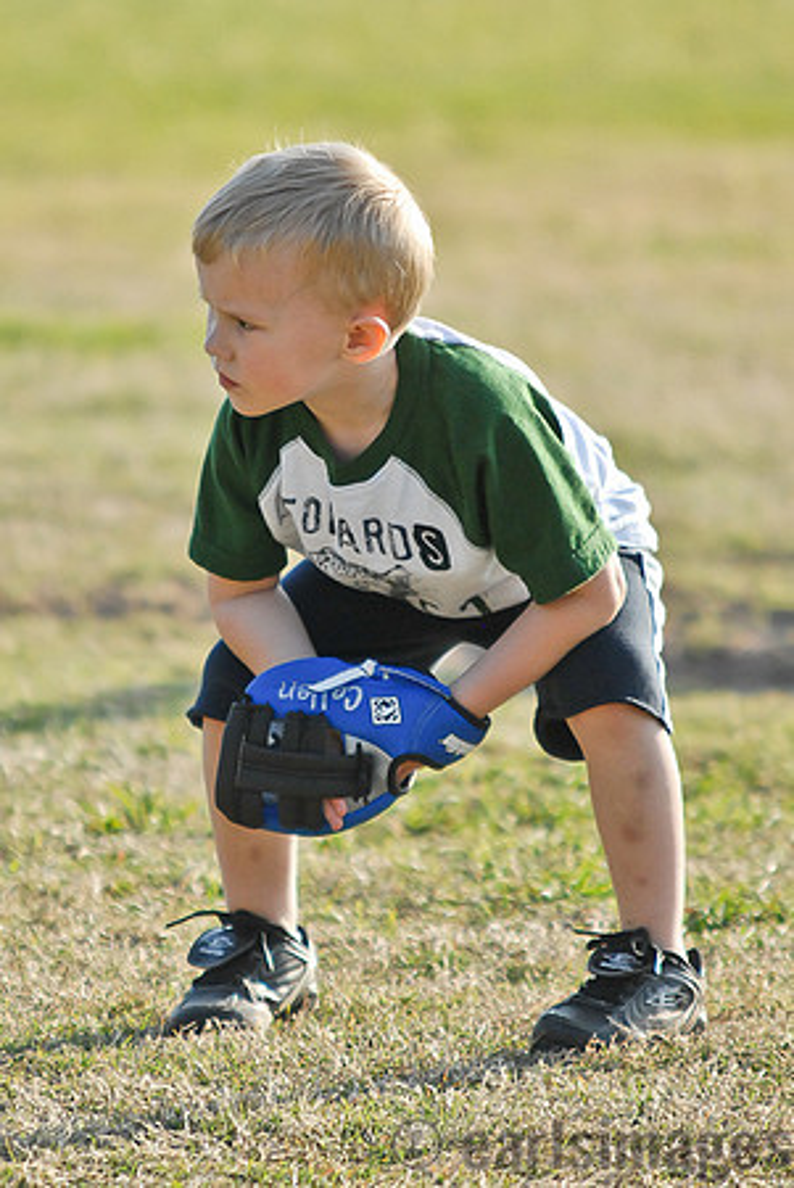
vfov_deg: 6.9
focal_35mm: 300
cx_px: 397
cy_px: 594
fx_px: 9901
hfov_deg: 4.6
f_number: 2.8
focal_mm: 200
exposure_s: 1/4000
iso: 640
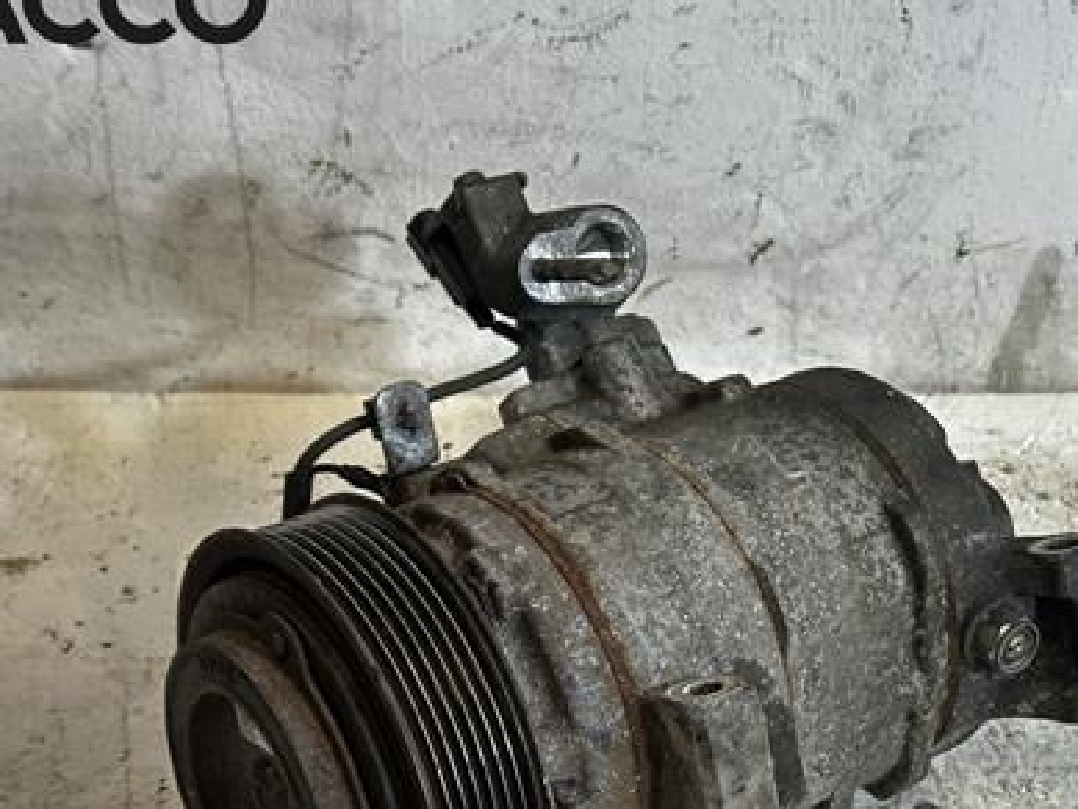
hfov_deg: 24.7
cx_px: 621
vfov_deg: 18.5
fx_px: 2461
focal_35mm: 79
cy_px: 615
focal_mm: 6.86
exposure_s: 1/50
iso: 160
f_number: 1.78
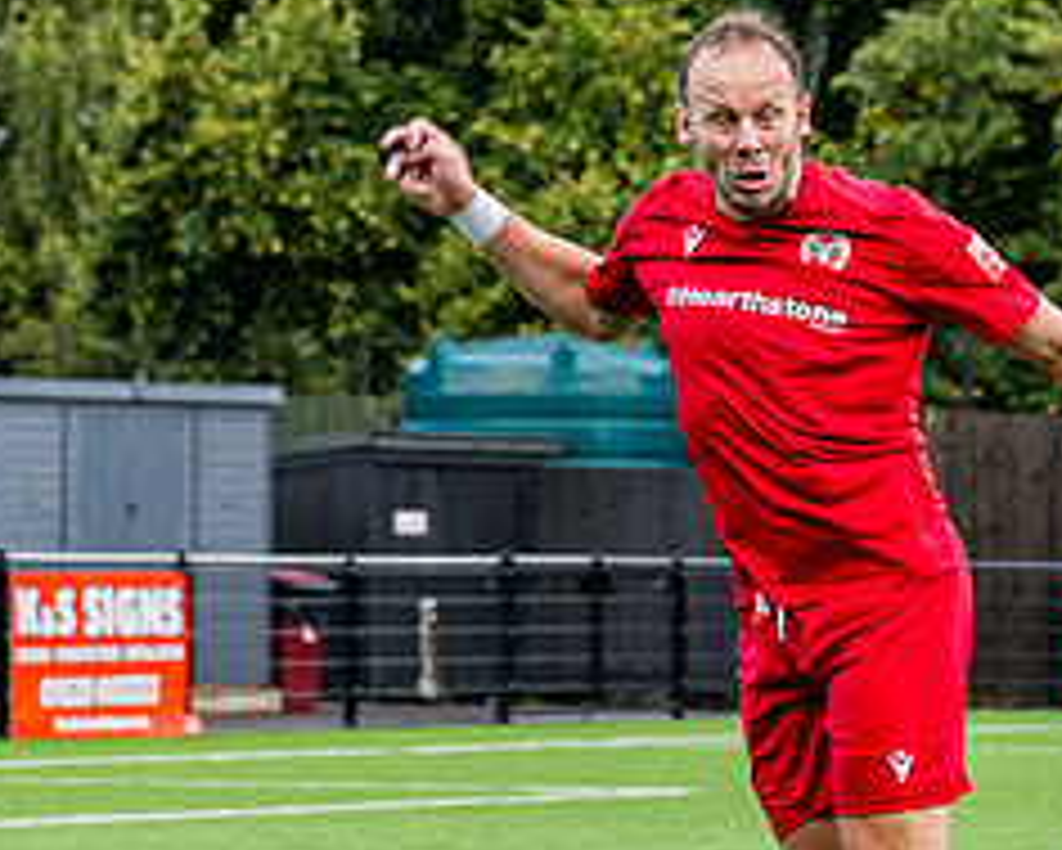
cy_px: 638
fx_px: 9716
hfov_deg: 6.2
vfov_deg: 5.0
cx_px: 972
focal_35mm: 309
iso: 200
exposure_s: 1/500
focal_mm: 82
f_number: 5
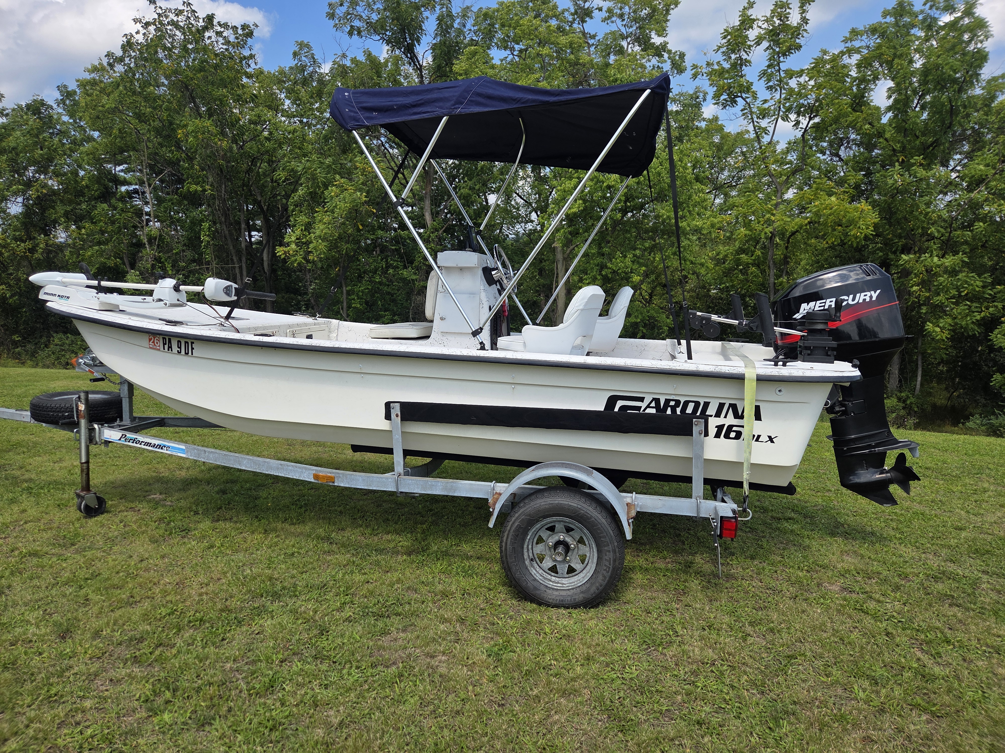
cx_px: 502
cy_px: 376
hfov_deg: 73.9
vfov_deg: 58.9
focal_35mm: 23
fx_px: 668
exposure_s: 1/3798
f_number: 1.8
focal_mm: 5.4
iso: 80
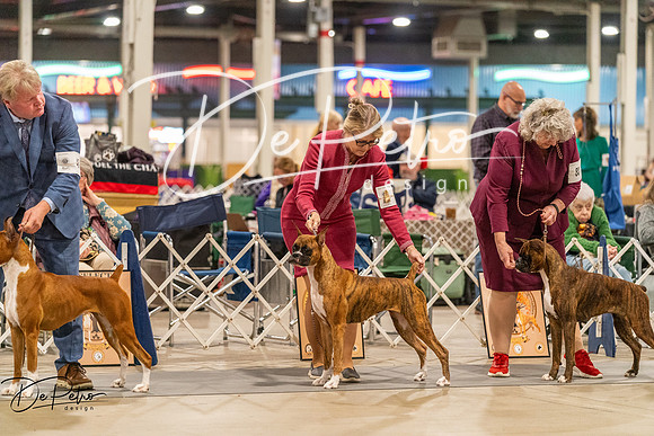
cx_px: 327
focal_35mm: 134
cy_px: 218
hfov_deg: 15.3
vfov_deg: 10.2
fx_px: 2435
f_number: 3.5
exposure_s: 1/250
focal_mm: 134
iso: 6400
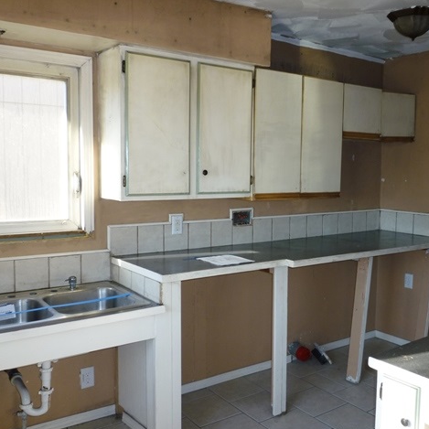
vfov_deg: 47.2
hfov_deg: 46.8
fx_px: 491
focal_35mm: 35
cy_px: 219
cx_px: 271
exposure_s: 1/30
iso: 100
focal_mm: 5.2
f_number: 3.3
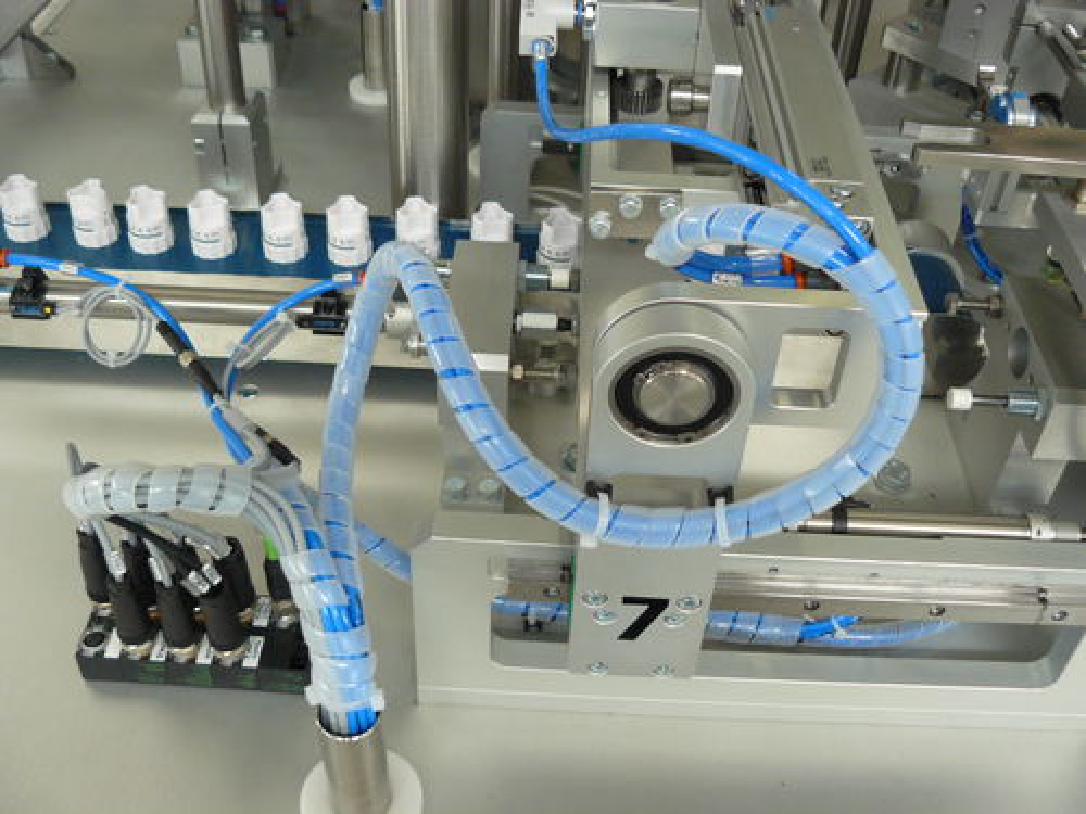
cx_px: 543
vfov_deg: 39.7
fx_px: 1129
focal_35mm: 36
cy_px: 407
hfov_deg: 51.4
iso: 160
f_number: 2.8
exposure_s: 1/30
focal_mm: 6
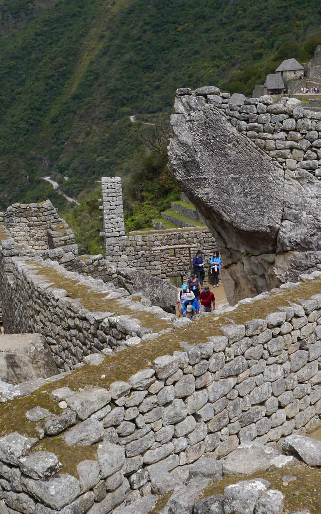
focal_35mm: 46
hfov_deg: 27.8
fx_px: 644
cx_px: 216
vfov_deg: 43.5
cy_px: 253
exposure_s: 1/400
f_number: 8
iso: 160
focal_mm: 16
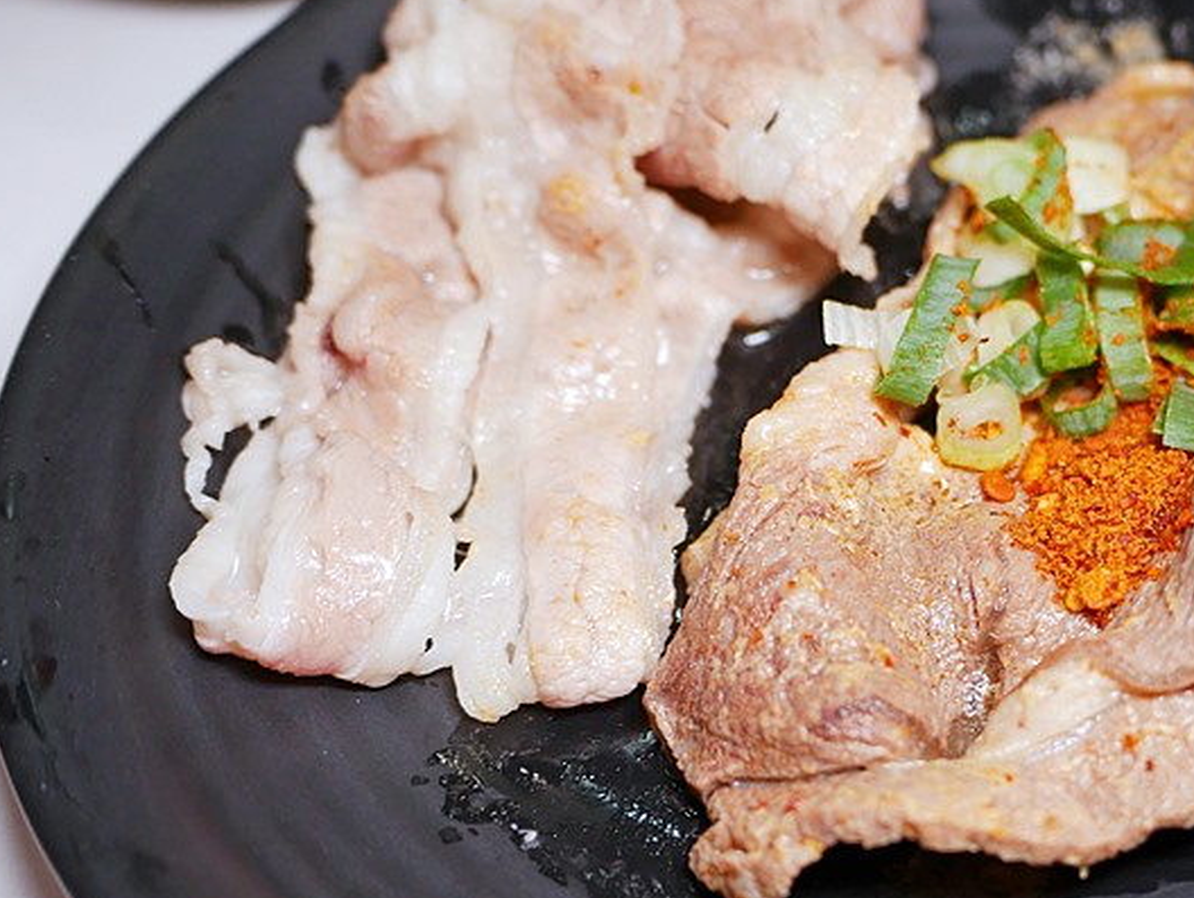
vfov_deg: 27.6
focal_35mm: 53
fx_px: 1830
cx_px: 1029
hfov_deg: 34.5
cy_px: 460
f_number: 2.5
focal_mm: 14
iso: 200
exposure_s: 1/100
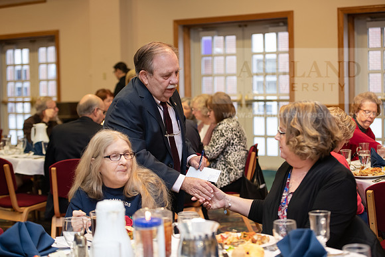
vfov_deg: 19.5
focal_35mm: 70
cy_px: 128
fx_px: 749
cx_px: 192
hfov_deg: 28.8
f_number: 3.2
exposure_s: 1/200
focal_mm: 70
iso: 1250
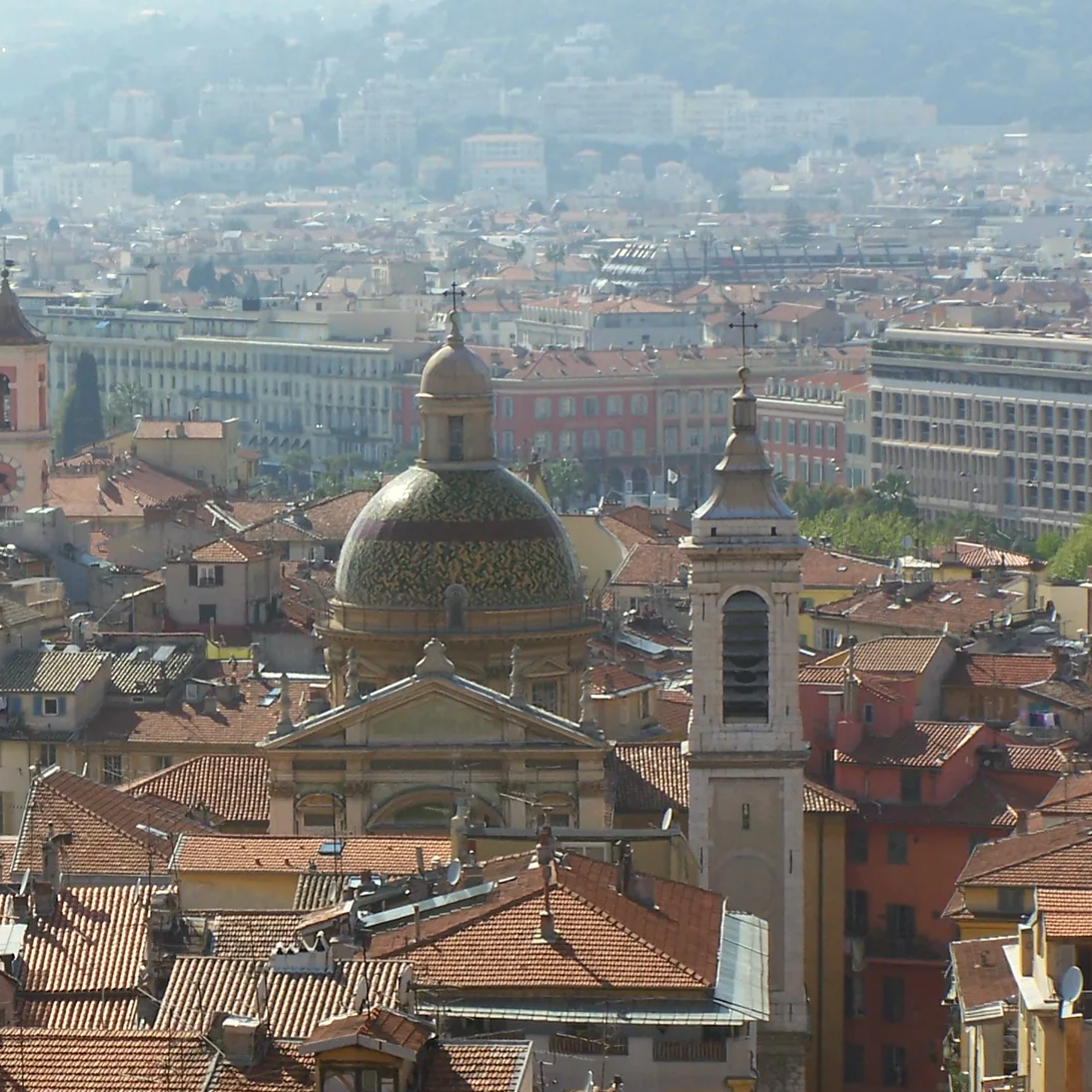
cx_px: 302
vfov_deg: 9.6
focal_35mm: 182
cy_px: 589
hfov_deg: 9.6
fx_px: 6496
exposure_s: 1/640
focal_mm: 19.4
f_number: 4.5
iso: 80
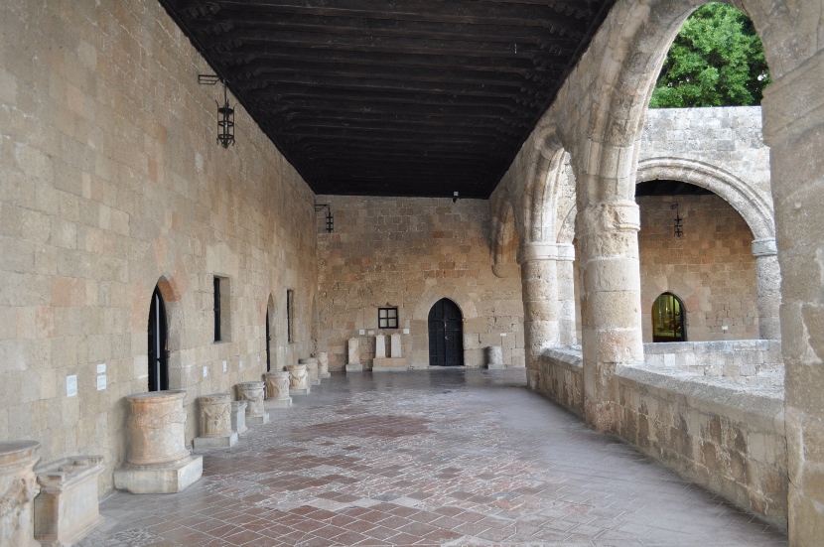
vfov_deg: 47.8
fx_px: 617
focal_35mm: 27
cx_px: 412
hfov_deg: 67.5
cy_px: 274
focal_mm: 18
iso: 500
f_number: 3.5
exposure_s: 1/125
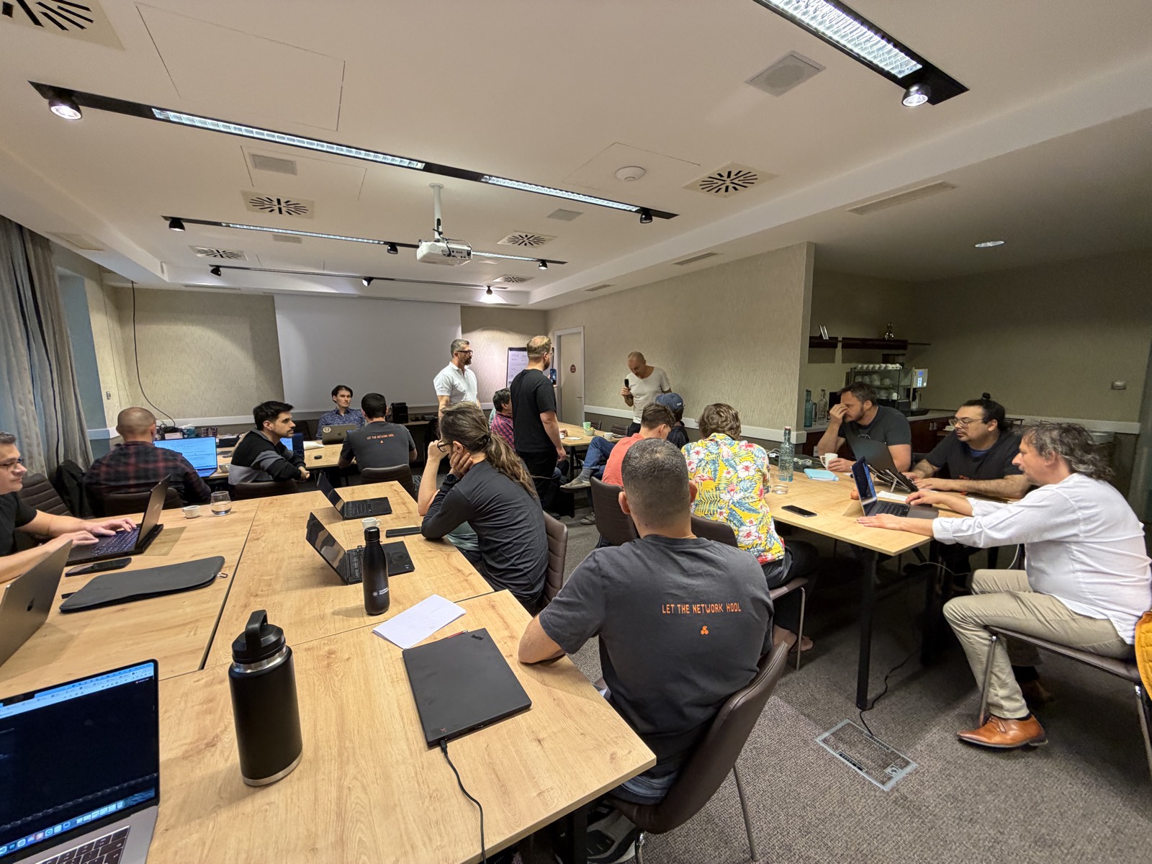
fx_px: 466
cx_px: 576
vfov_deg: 85.7
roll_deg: +0.8
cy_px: 432
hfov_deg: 102.1
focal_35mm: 14
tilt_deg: -8.4
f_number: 2.2
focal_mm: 2.22
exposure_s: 1/50
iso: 250
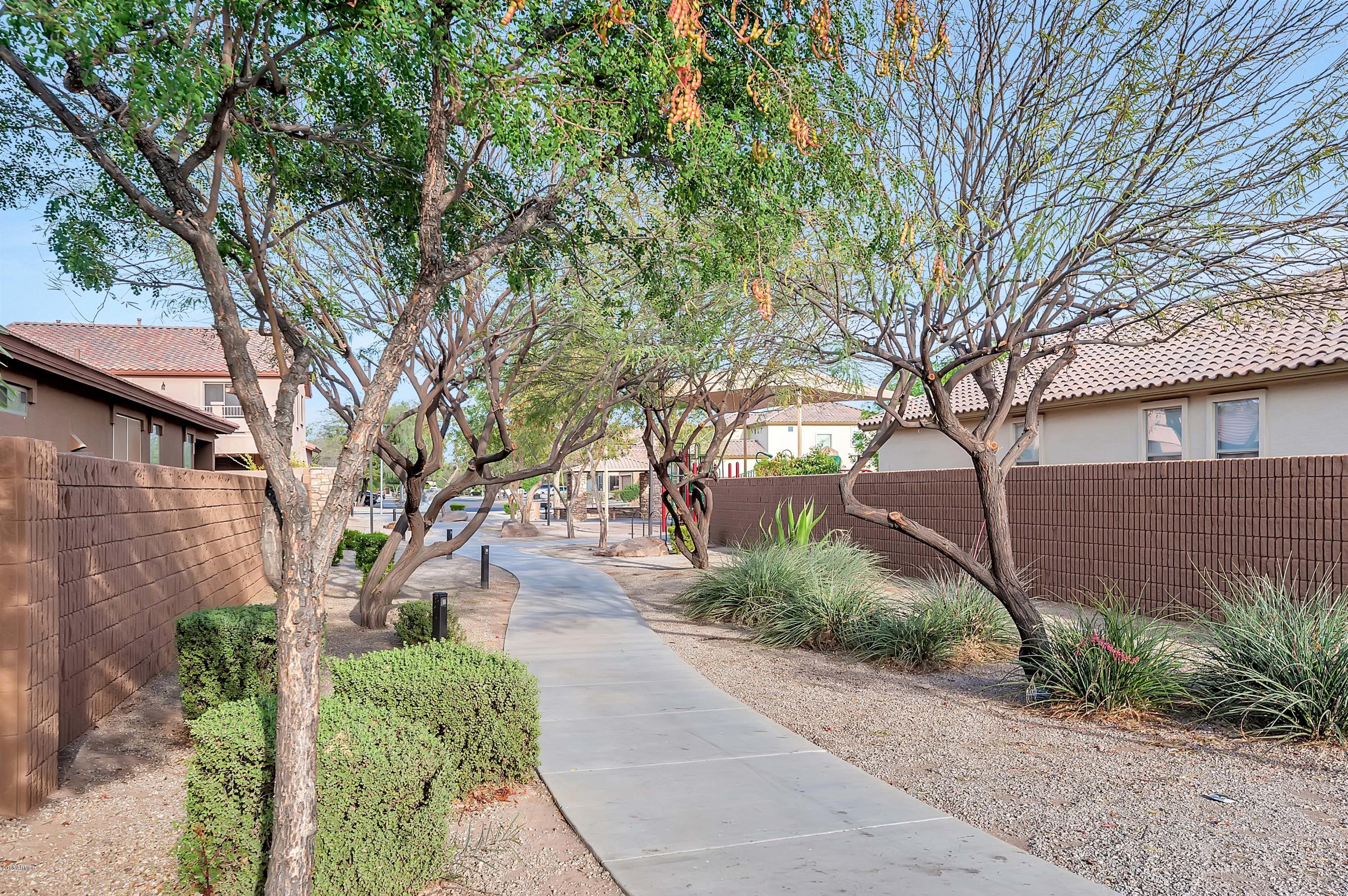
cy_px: 448
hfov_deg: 62.0
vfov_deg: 43.6
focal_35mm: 30
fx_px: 1123
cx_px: 674
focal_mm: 30
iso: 400
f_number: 7.1
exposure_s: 1/400
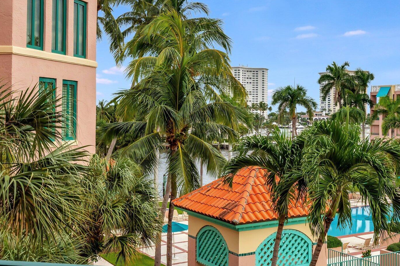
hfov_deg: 39.7
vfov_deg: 27.5
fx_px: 544
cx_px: 276
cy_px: 112
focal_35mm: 49
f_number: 9
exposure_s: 1/1000
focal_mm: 22.4
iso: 400
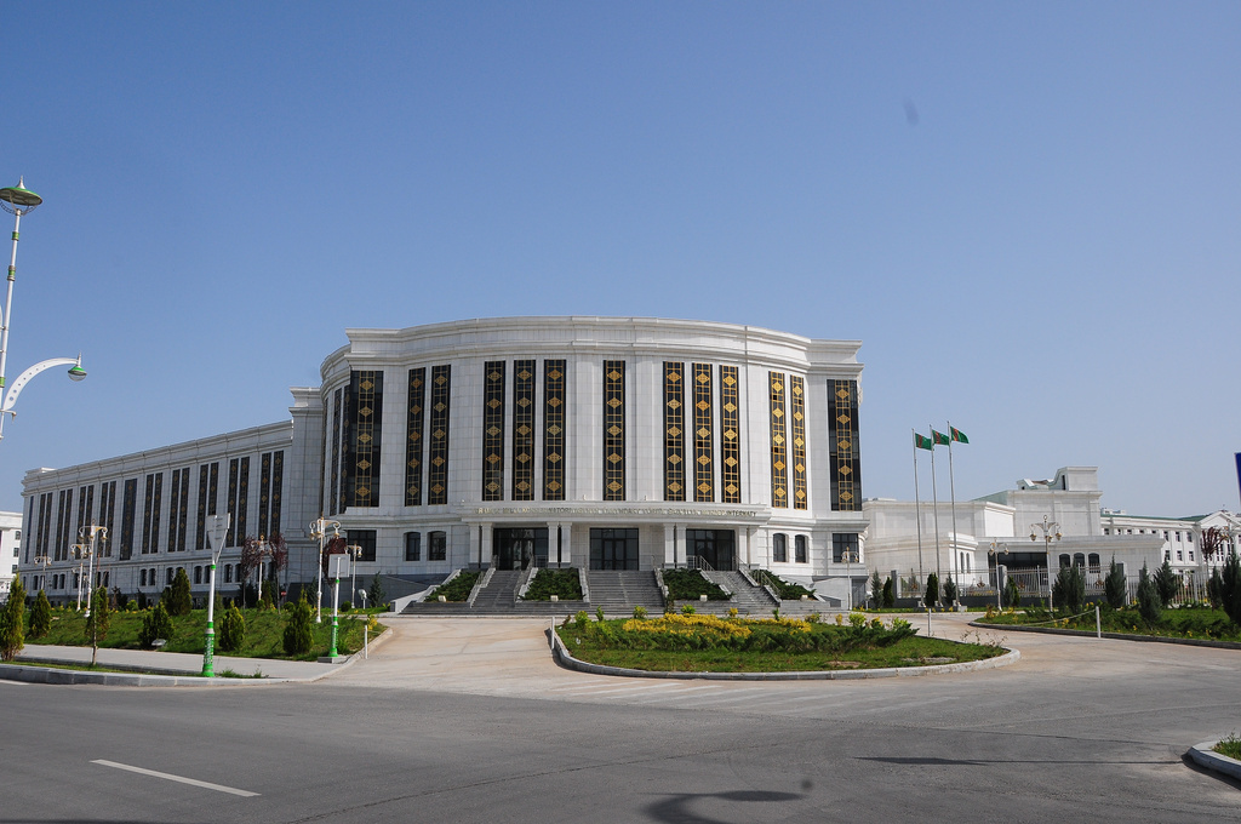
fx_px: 1033
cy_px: 412
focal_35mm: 30
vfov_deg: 43.5
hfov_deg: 62.0
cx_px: 620
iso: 250
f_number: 11
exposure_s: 1/500
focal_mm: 20
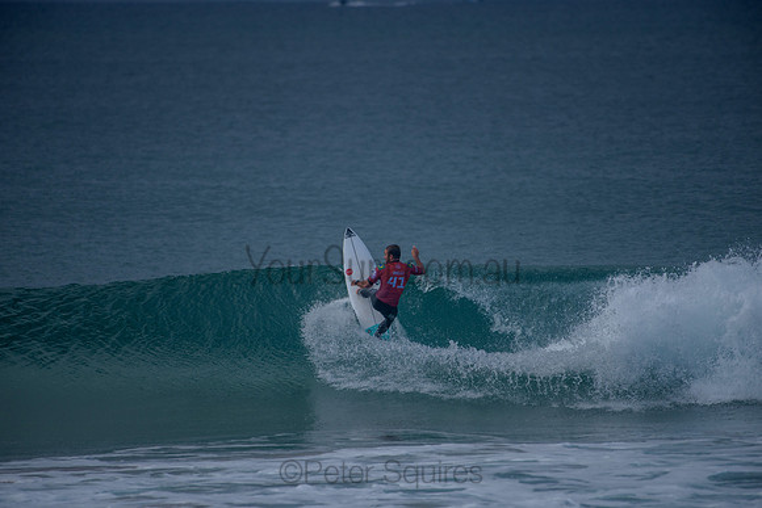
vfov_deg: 2.7
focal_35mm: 509
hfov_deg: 4.1
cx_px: 381
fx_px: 10770
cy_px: 254
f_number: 5.6
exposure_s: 1/2000
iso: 280
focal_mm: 500
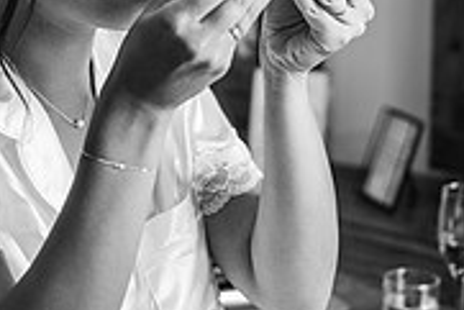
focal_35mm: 112
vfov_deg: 12.2
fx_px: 1445
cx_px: 136
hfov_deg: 18.2
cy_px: 23
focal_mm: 35
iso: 320
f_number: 2
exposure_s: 1/200
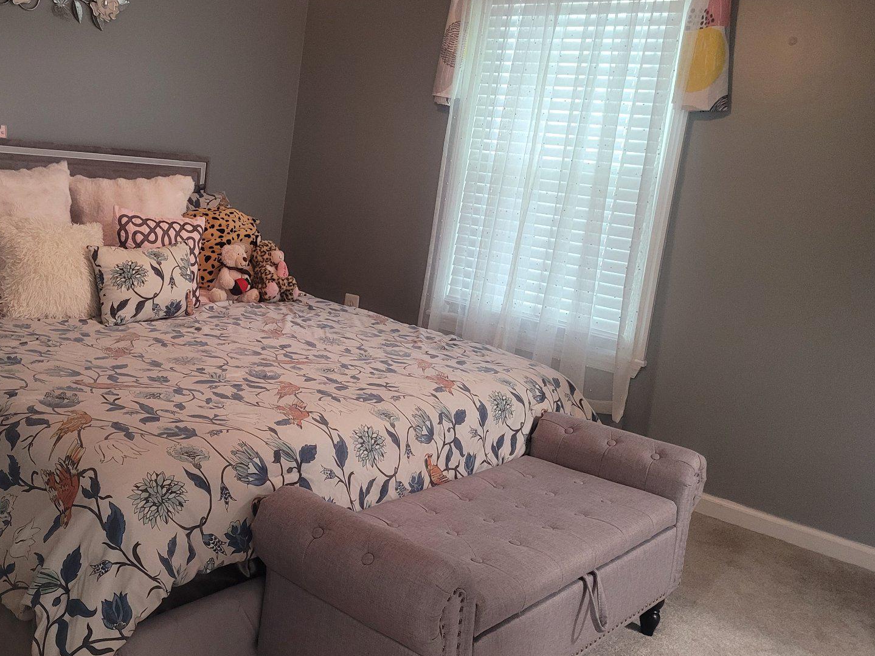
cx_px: 277
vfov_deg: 38.6
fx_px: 935
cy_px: 298
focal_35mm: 37
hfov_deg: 49.1
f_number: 1.8
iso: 500
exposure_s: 1/40
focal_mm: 5.4
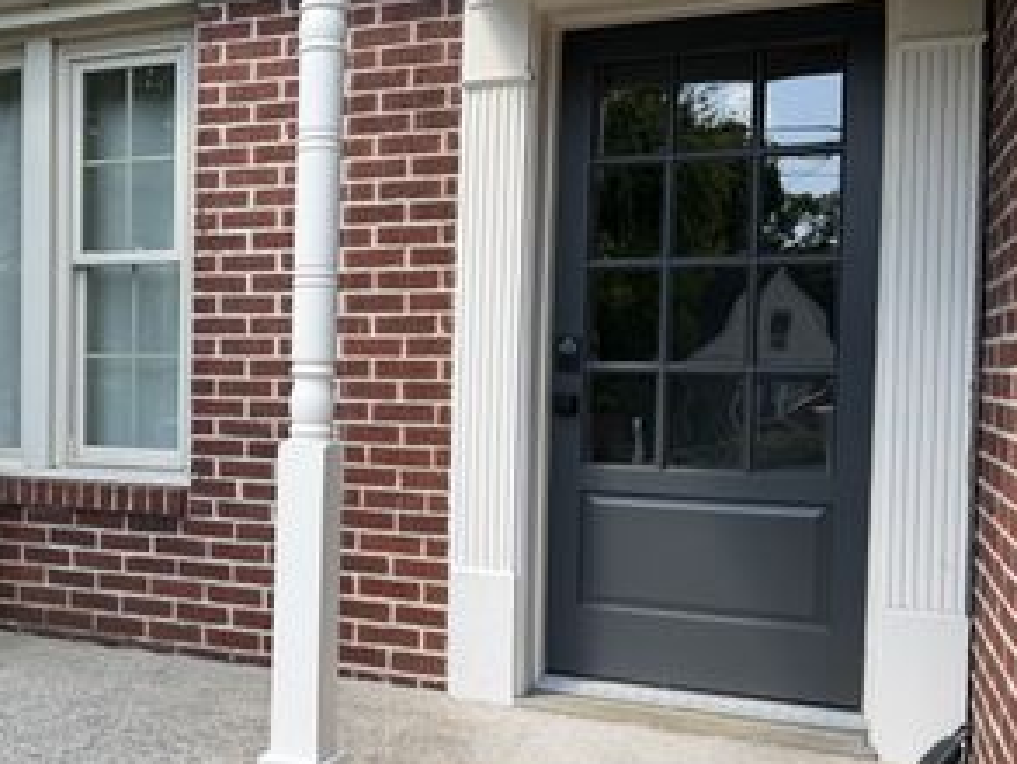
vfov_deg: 35.2
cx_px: 250
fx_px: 1205
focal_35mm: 41
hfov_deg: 44.2
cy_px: 398
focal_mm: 6.76
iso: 80
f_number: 1.78
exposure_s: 1/1174
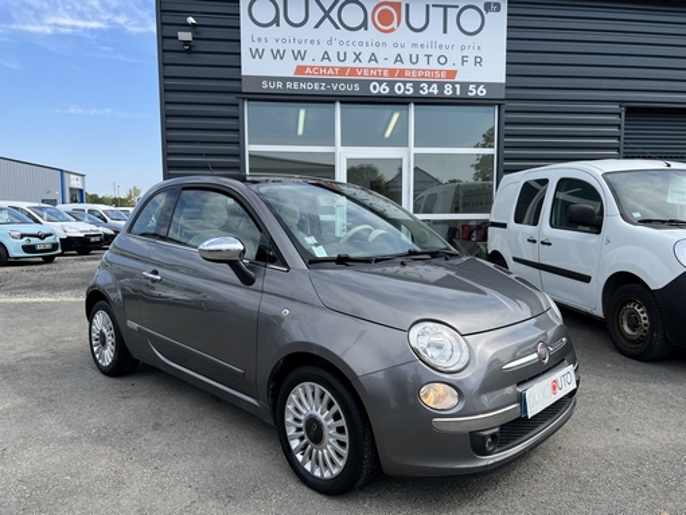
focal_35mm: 26
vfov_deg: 53.1
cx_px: 343
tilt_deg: -4.7
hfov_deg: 67.3
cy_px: 258
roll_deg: +0.6
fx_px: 515
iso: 50
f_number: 1.5
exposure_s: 1/2457
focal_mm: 5.7
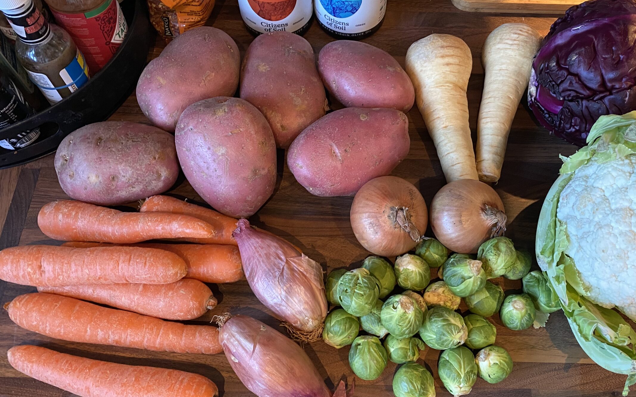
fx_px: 572
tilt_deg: -63.8
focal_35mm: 33
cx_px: 357
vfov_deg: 38.3
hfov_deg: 58.0
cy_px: 199
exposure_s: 1/60
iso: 400
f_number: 1.8
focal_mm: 4.25
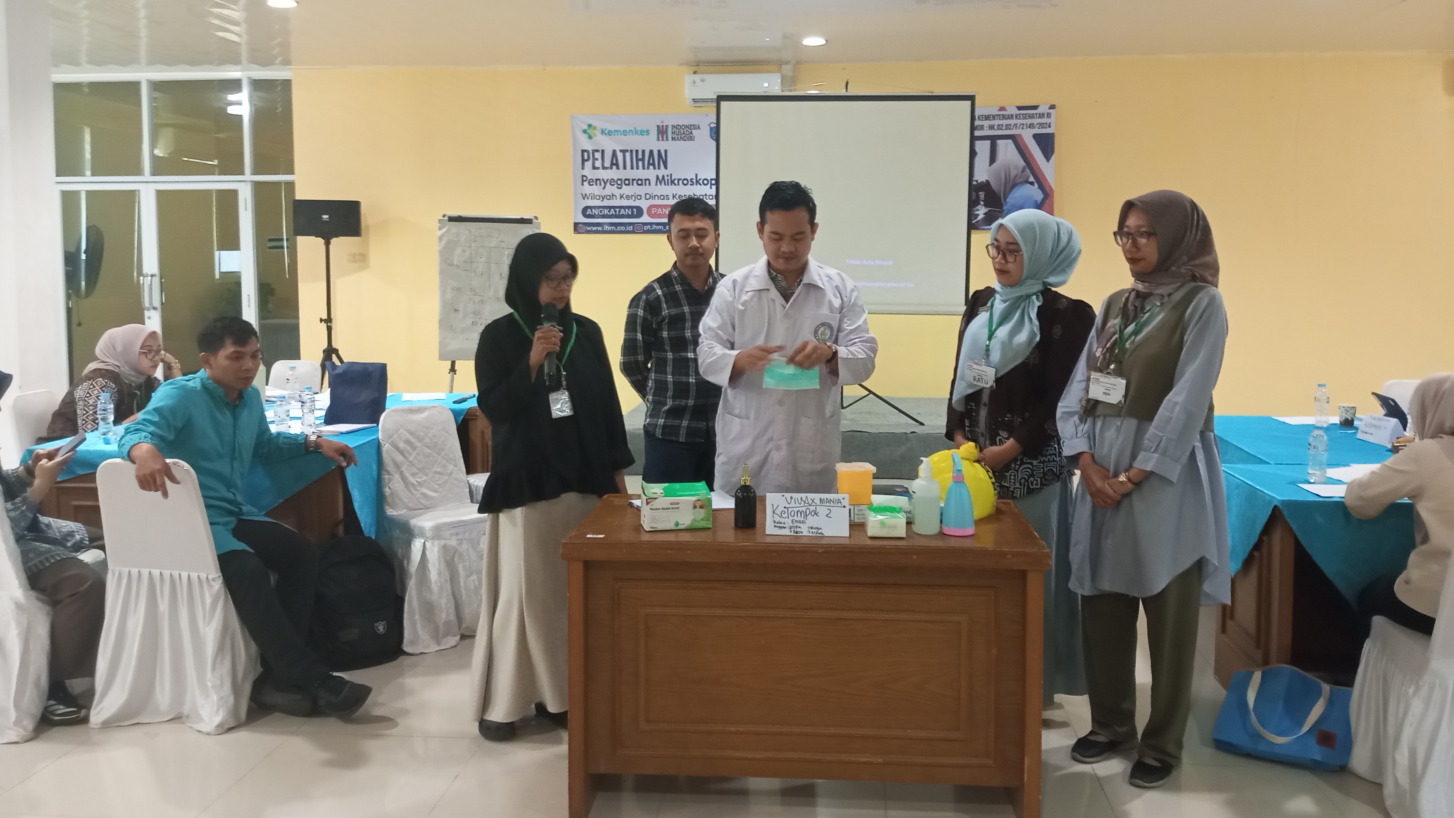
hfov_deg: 64.3
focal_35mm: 30
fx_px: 1157
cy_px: 337
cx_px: 740
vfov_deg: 38.8
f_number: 1.6
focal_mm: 4.11
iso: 1412
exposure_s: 1/25
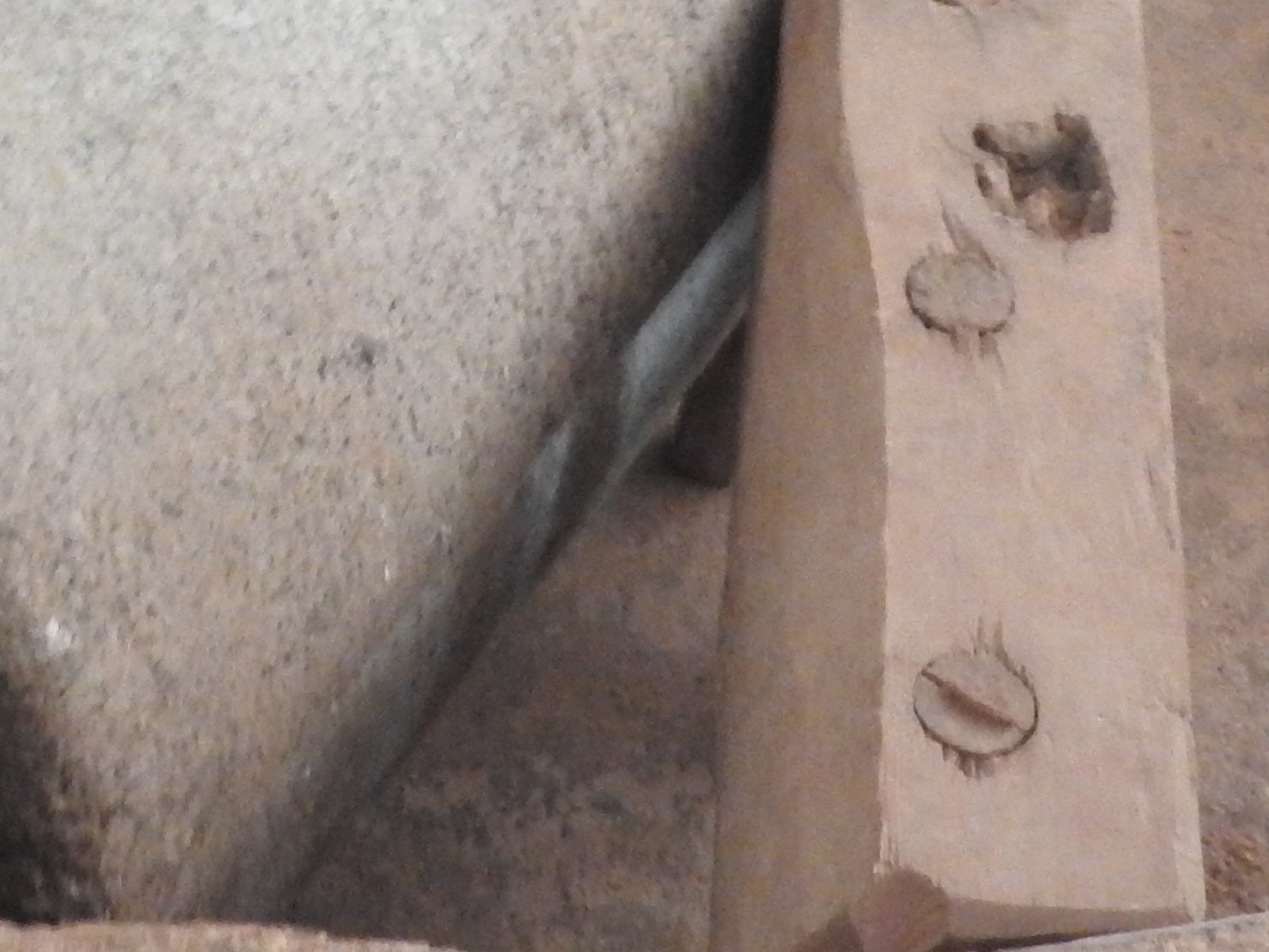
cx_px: 261
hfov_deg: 18.9
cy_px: -266
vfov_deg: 13.8
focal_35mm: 103
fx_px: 3776
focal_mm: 5.9
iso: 800
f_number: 3.6
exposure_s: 1/5
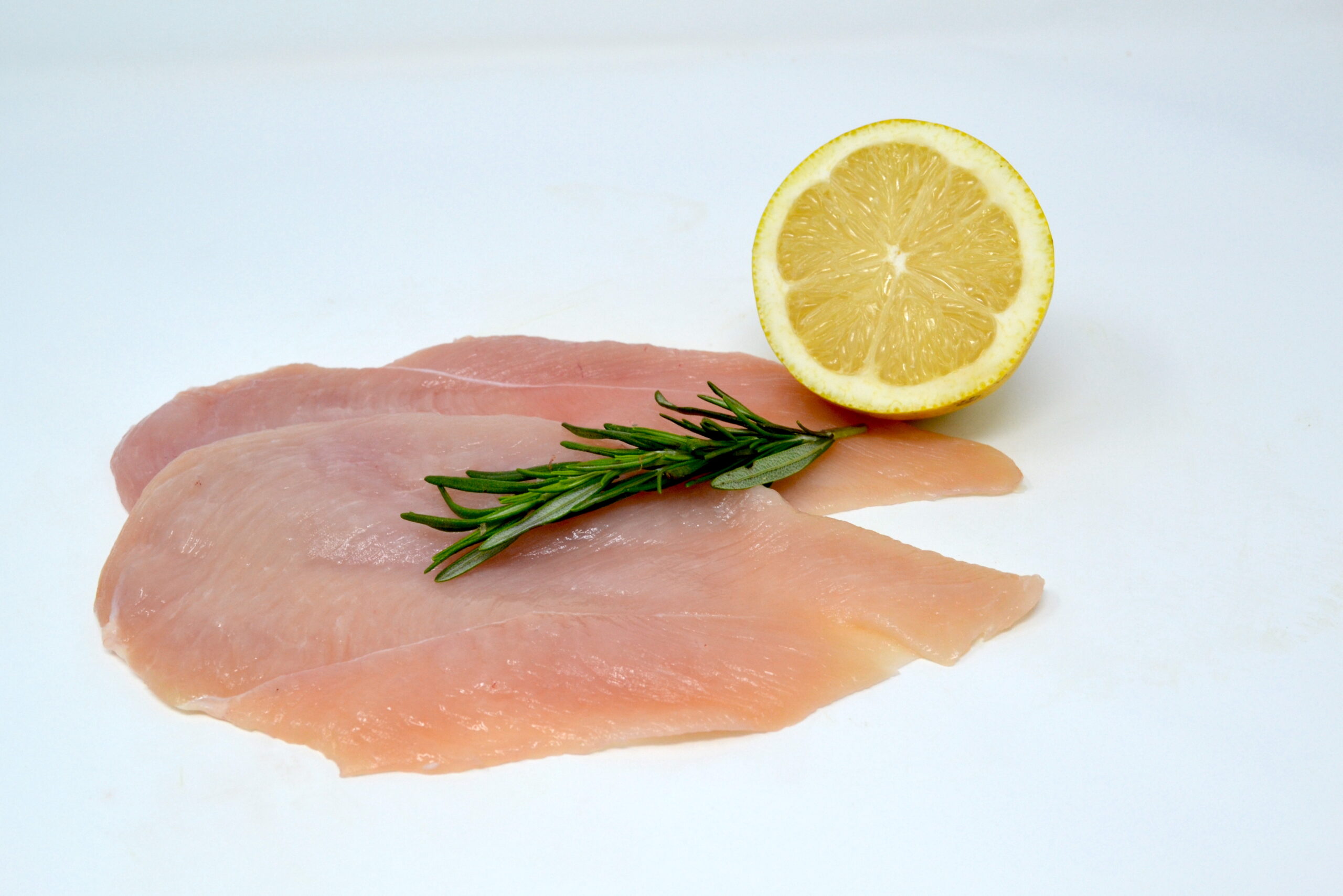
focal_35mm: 39
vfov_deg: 34.2
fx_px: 1455
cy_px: 448
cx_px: 672
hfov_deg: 49.6
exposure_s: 1/125
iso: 320
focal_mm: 26
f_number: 8
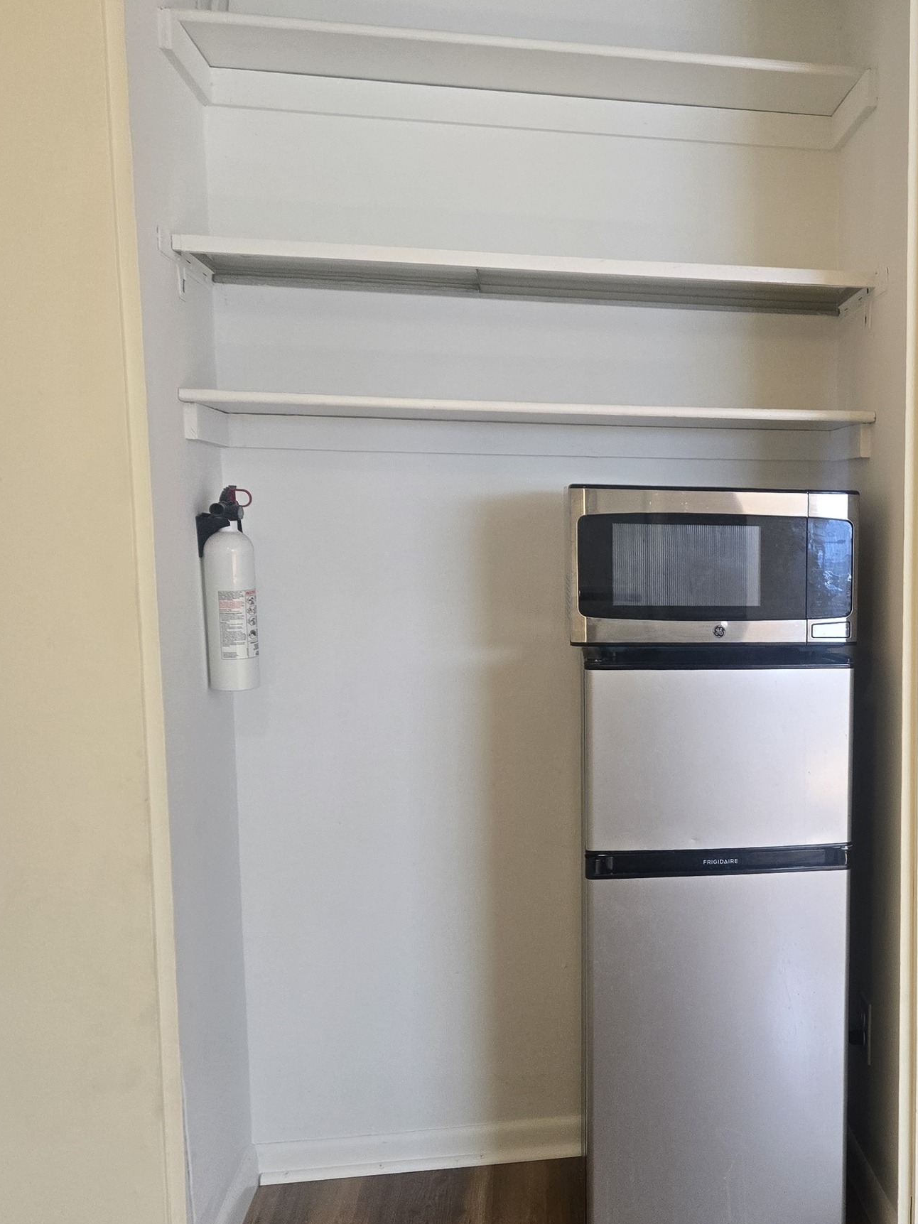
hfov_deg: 33.0
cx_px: 856
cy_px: 744
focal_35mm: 41
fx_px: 1450
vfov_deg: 45.5
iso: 250
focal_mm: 5.4
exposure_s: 1/120
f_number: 1.8
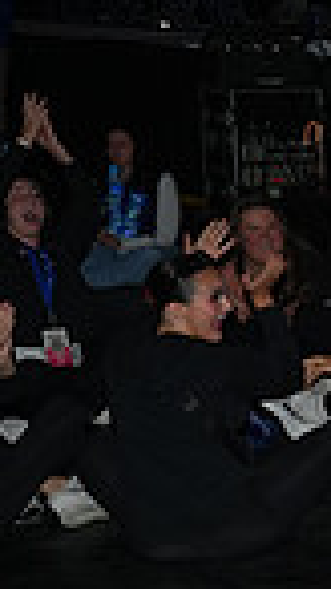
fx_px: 2218
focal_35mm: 142
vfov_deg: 15.1
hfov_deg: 7.3
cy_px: 385
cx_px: 1102
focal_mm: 34
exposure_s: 1/250
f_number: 8
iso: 1250
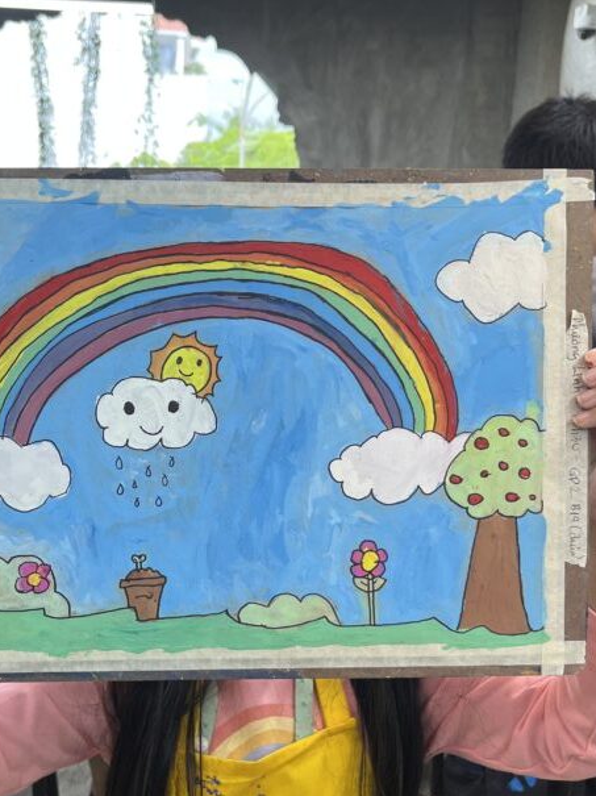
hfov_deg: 33.4
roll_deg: -1.1
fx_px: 988
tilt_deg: -15.1
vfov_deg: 43.6
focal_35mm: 43
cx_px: 216
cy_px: 488
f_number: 1.6
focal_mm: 5.1
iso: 40
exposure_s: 1/100
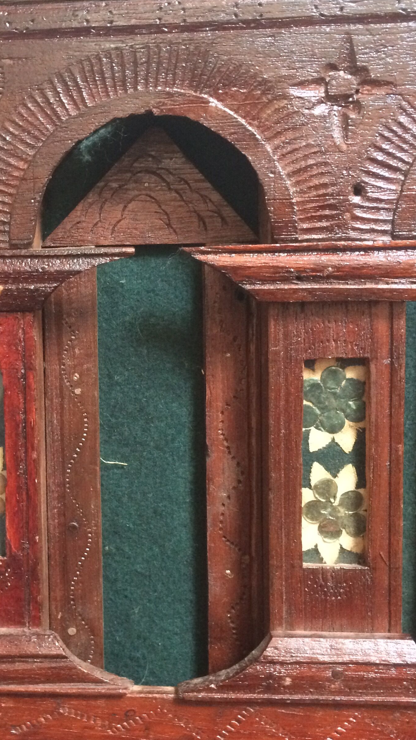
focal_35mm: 43
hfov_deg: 27.2
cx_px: 87
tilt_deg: -8.9
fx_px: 843
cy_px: 370
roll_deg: +2.1
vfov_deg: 47.4
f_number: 2.2
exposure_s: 1/33
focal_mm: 4.15
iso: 320
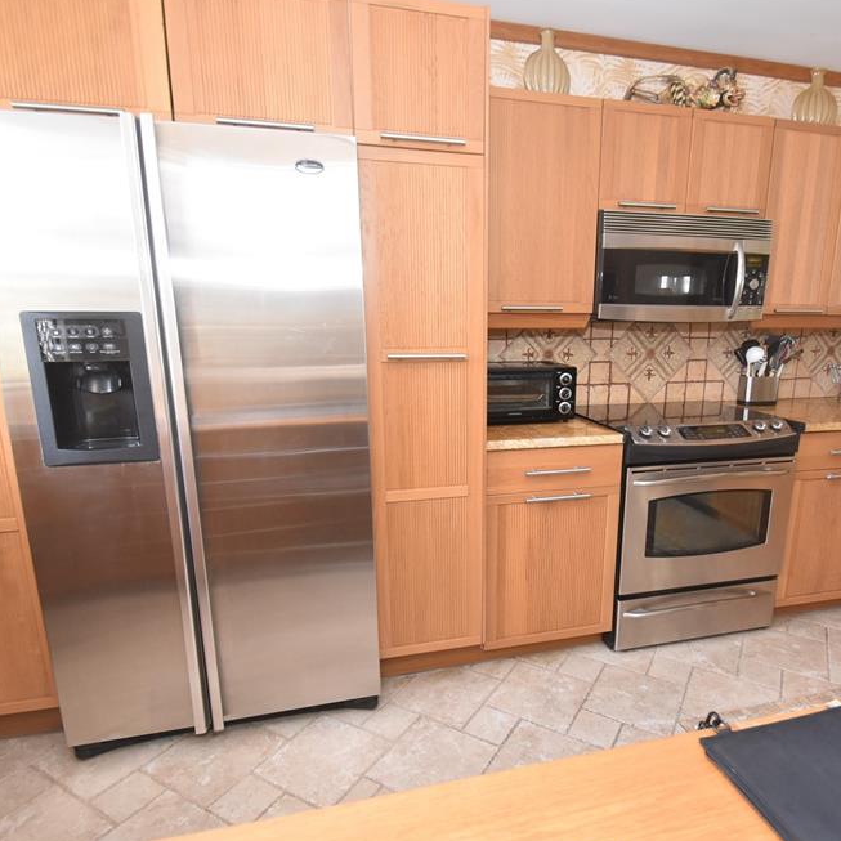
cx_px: 491
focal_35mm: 20
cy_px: 433
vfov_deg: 74.8
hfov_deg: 74.3
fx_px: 550
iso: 1600
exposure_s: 1/60
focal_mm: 10
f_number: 4
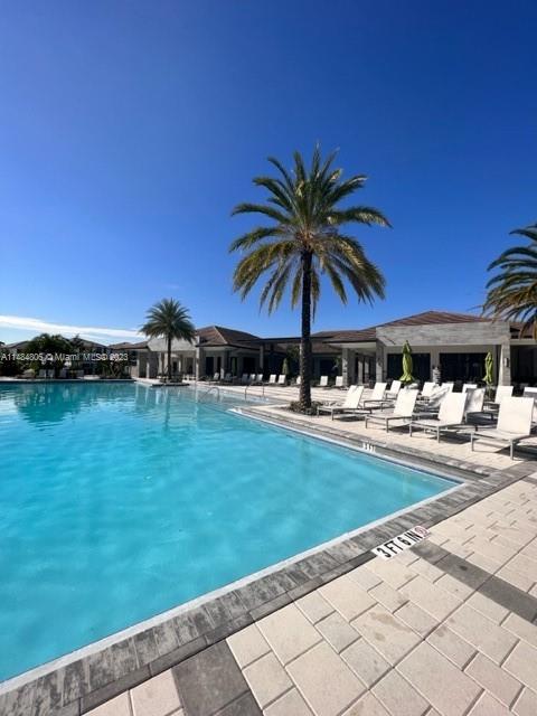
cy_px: 358
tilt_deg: +3.1
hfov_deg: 89.9
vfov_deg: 106.2
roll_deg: -0.3
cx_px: 268
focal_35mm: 13
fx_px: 269
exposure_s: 1/2421
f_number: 1.8
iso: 32
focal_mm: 1.57
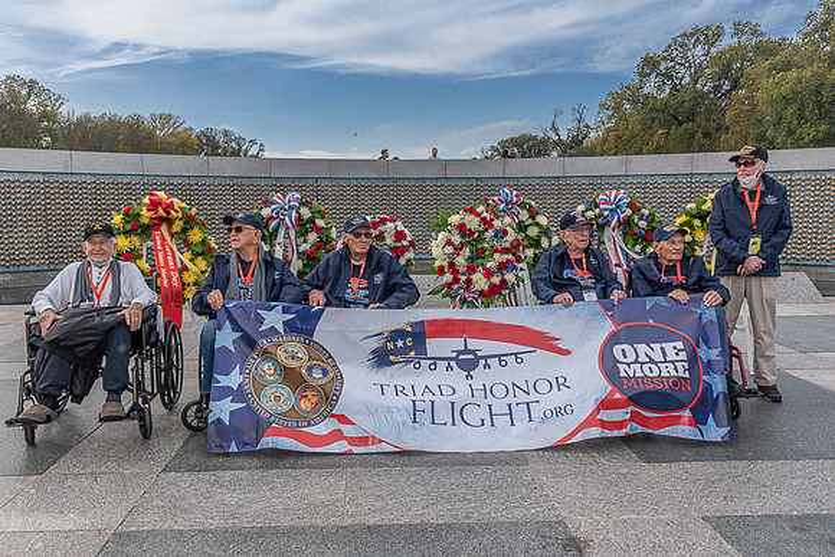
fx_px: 679
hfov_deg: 63.1
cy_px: 287
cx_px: 397
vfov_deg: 44.6
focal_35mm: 29
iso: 500
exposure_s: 1/250
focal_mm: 27
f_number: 18
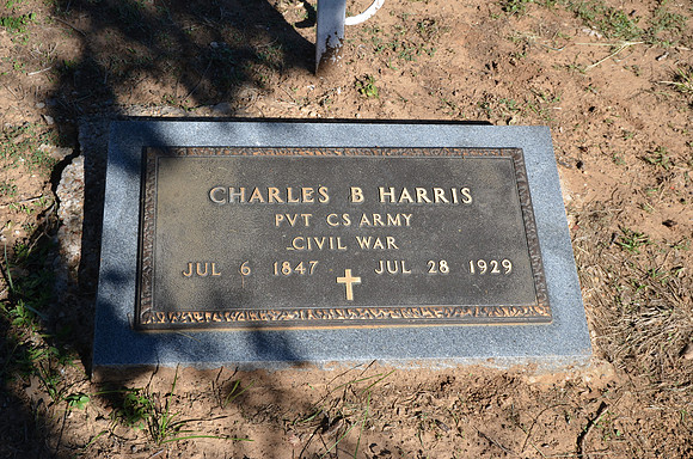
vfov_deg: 27.9
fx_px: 922
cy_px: 230
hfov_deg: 41.2
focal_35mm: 48
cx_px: 346
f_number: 8
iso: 110
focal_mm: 32
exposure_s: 1/250
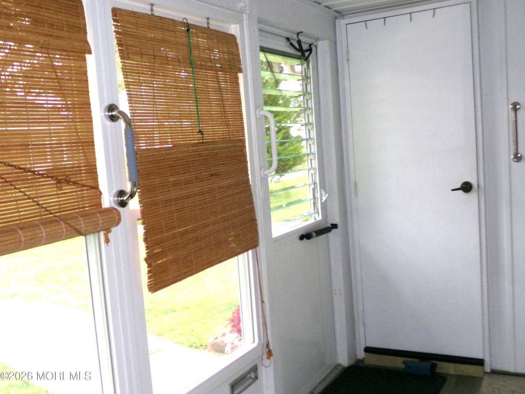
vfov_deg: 38.7
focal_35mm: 37
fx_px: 561
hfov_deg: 50.1
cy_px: 197
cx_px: 262
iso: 200
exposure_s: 1/34
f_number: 4
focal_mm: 6.6
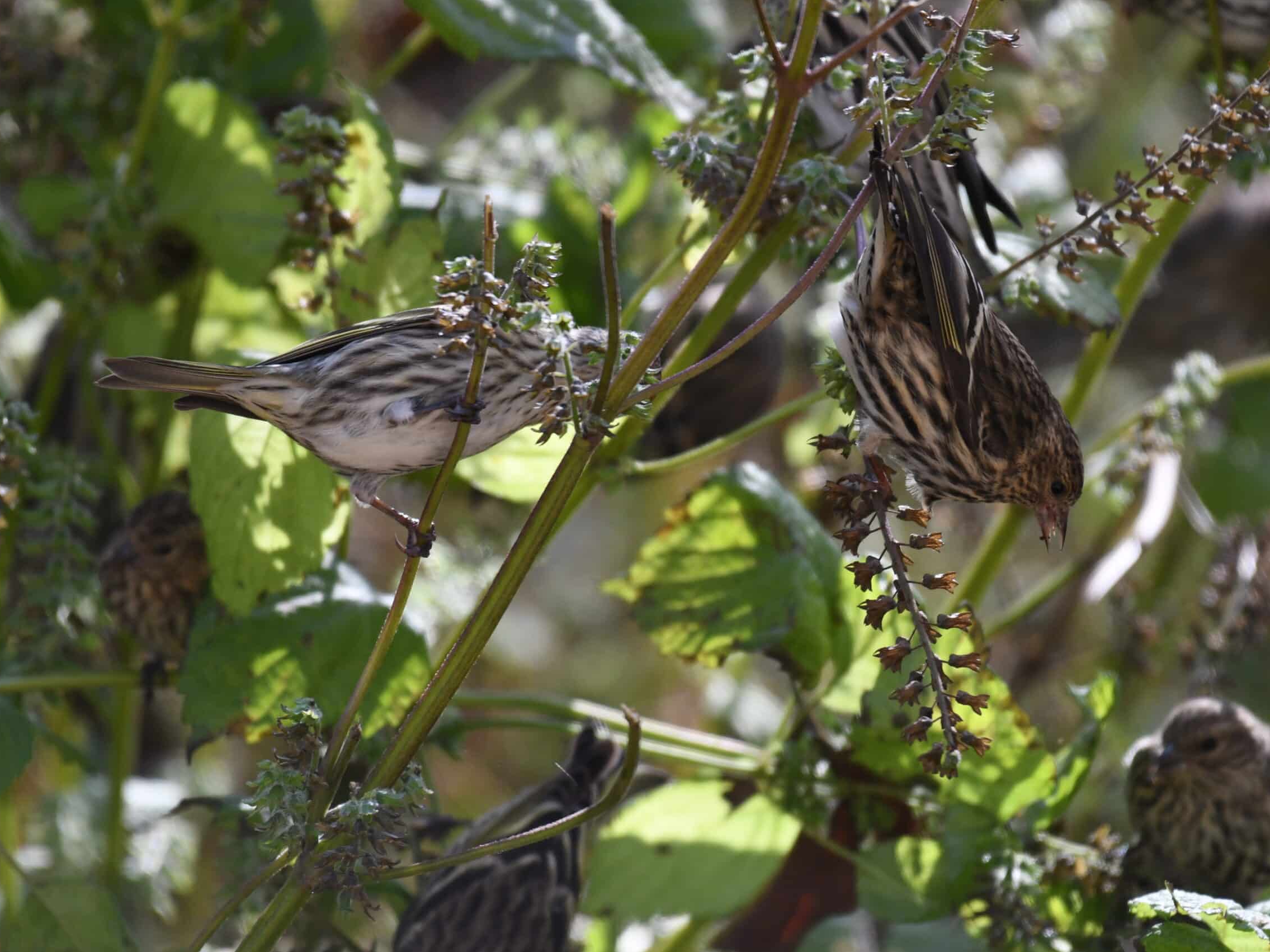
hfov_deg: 2.4
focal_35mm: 813
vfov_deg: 1.8
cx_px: 690
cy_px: 476
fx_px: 29826
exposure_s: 1/800
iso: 1400
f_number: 5.6
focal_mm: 500
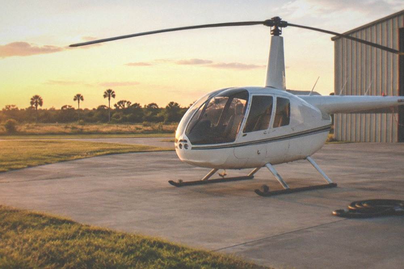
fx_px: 449
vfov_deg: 33.4
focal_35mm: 40
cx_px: 202
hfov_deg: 48.5
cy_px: 134
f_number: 4.5
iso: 400
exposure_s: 1/1000
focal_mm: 40
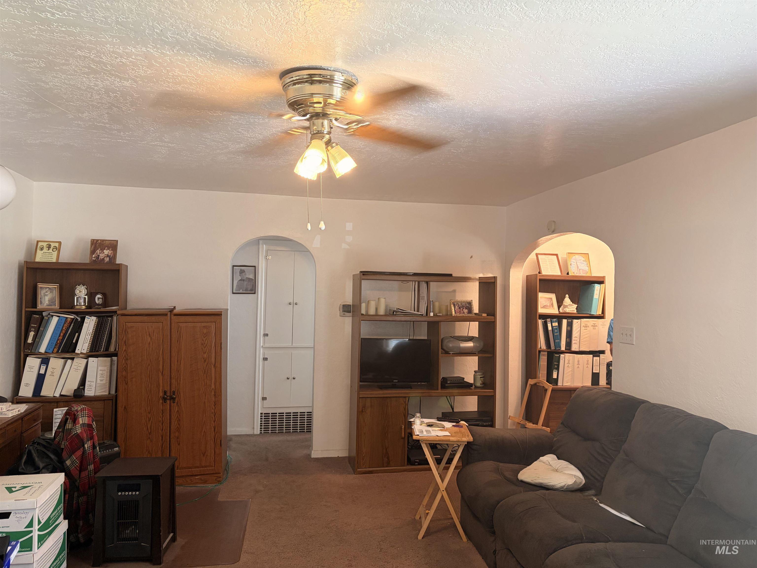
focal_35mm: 26
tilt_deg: +1.7
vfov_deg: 53.1
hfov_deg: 67.3
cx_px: 378
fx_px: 569
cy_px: 284
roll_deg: +0.2
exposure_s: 1/60
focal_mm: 5.96
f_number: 1.6
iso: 160
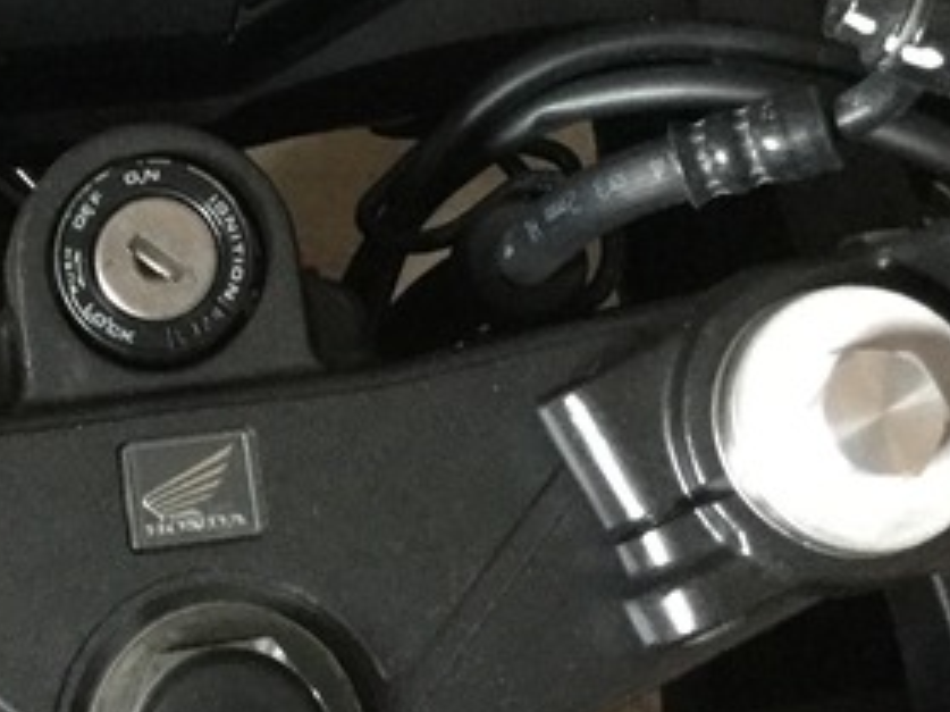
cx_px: 54
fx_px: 2441
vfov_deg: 16.4
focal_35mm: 89
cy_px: 65
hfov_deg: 21.4
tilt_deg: -51.6
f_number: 2.4
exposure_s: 1/17
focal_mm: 3.3
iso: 400
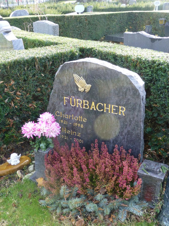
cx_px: 84
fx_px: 254
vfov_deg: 47.9
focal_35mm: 39
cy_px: 113
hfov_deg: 36.8
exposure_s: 1/125
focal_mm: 6.9
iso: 400
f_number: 3.9
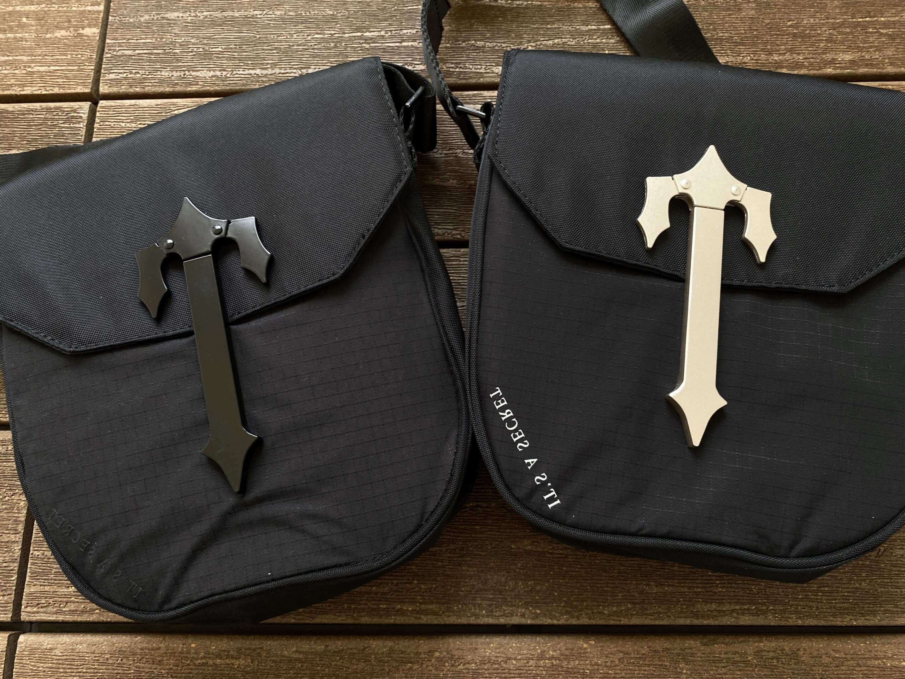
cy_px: 340
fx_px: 680
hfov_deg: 67.3
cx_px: 452
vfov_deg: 53.1
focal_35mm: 26
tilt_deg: -75.3
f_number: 1.8
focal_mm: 4.25
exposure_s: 1/120
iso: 125
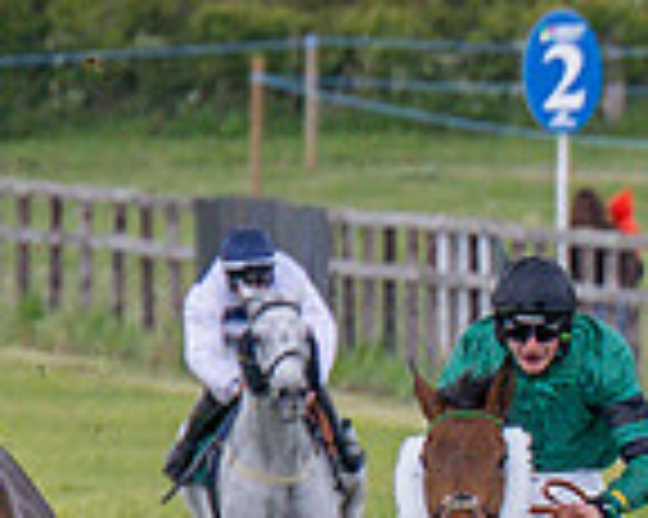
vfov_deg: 0.7
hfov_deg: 0.8
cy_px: 725
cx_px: -1270
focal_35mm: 2302
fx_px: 44119
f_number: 4
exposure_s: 1/1600
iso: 400
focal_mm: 175
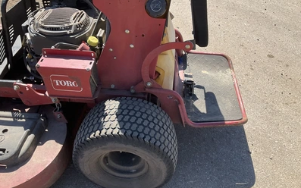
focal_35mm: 31
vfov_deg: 40.6
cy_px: 89
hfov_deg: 61.2
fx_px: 254
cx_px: 151
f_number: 1.8
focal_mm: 3
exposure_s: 1/869
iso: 25
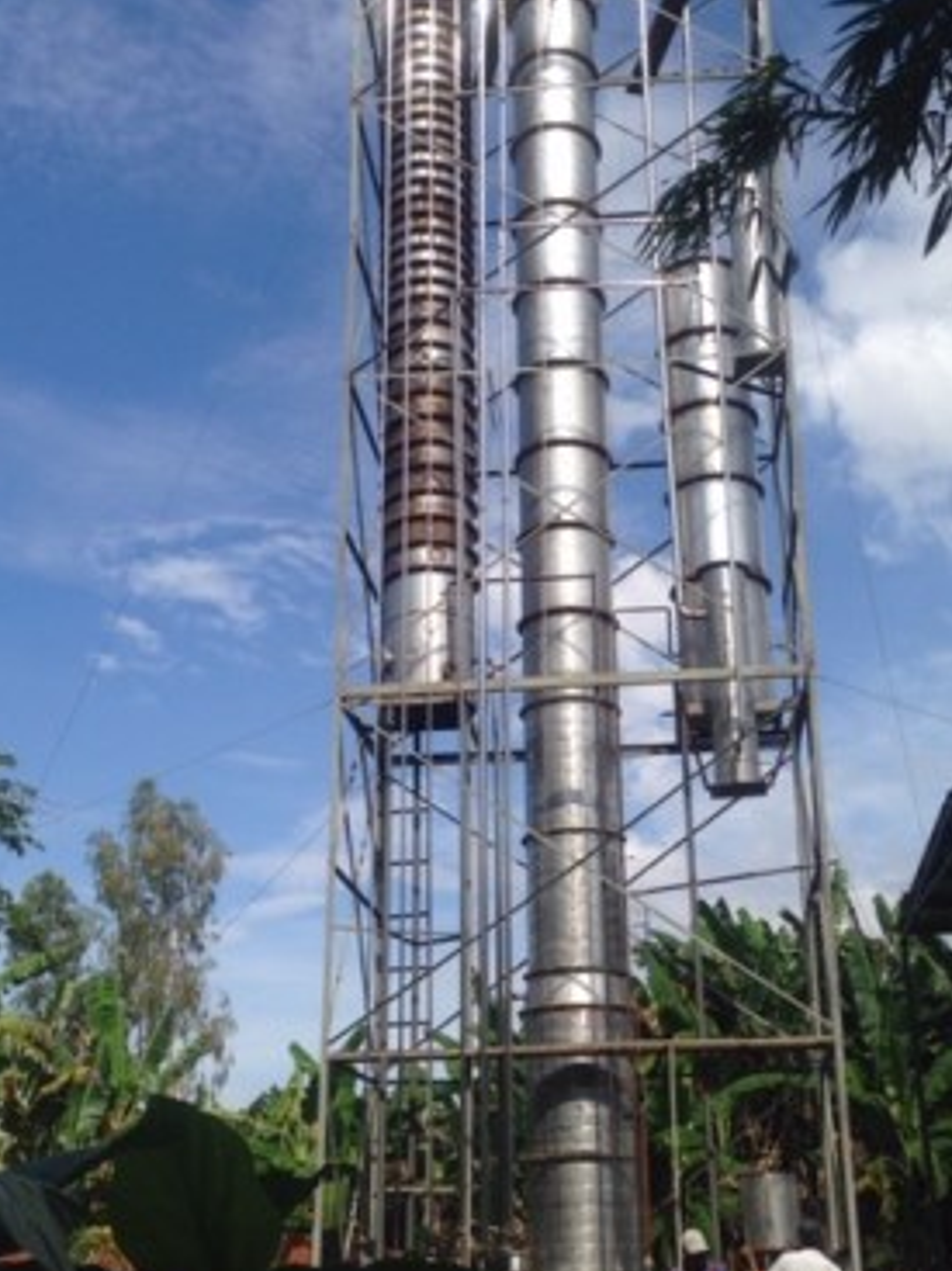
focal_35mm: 45
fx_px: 1651
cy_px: 693
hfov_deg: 32.1
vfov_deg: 42.0
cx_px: 528
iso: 50
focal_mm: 4.12
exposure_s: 1/2169
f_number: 2.4
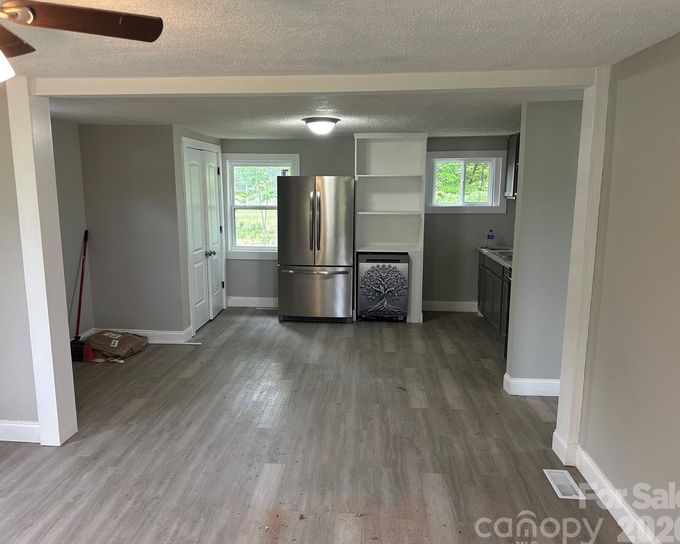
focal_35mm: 26
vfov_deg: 54.9
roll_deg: -0.4
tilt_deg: -8.5
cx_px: 319
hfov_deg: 66.0
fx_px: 523
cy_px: 272
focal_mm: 6.86
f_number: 1.78
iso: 160
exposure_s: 1/60
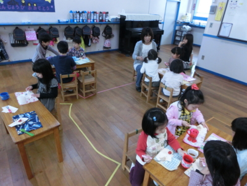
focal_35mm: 24
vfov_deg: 56.8
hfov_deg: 71.6
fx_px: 171
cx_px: 124
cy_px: 93
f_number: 3
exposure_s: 1/125
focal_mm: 4.24
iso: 500
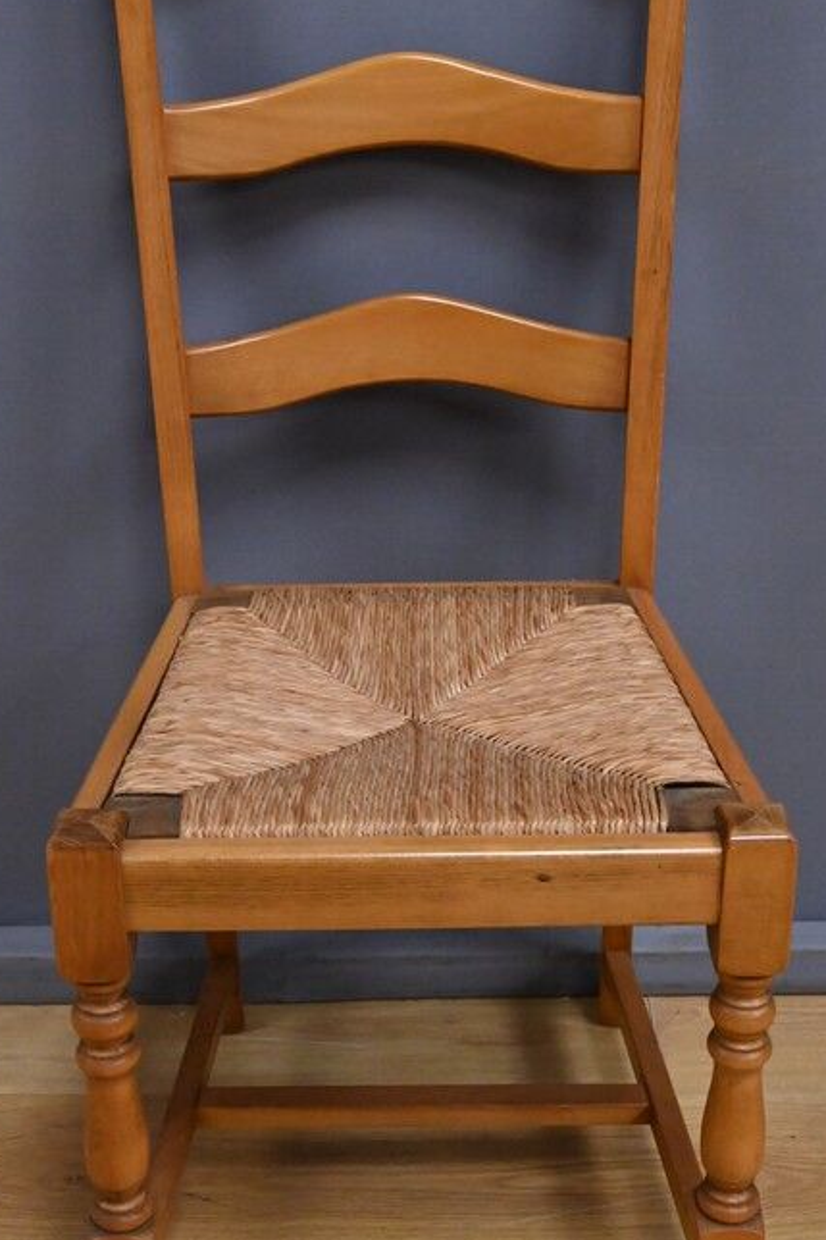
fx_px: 1859
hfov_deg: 25.0
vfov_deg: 36.8
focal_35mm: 54
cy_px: 558
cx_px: 402
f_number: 8
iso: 5000
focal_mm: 29
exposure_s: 1/250
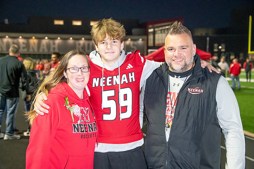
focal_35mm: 72
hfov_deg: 28.1
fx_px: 508
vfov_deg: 18.9
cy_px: 84
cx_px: 127
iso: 5000
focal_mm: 72
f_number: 5.6
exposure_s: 1/160
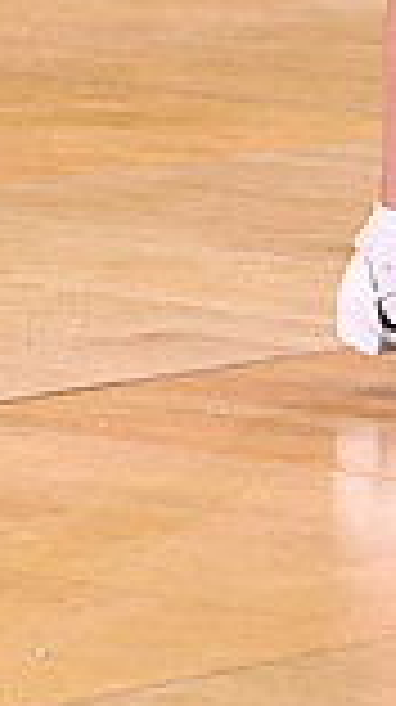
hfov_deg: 2.8
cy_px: -499
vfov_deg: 4.9
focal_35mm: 433
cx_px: 353
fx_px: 8105
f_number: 5.6
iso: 4000
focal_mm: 112
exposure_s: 1/400
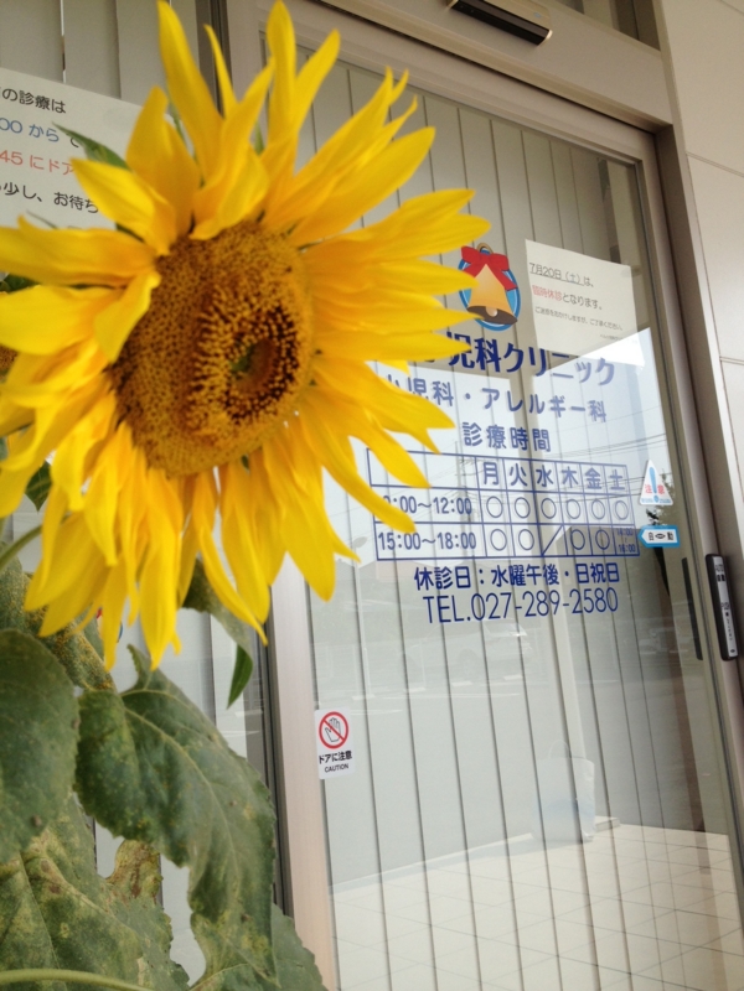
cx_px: 372
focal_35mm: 35
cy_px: 496
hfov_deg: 40.7
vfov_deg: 52.6
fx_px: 1003
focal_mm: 4.28
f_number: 2.4
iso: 50
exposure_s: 1/812
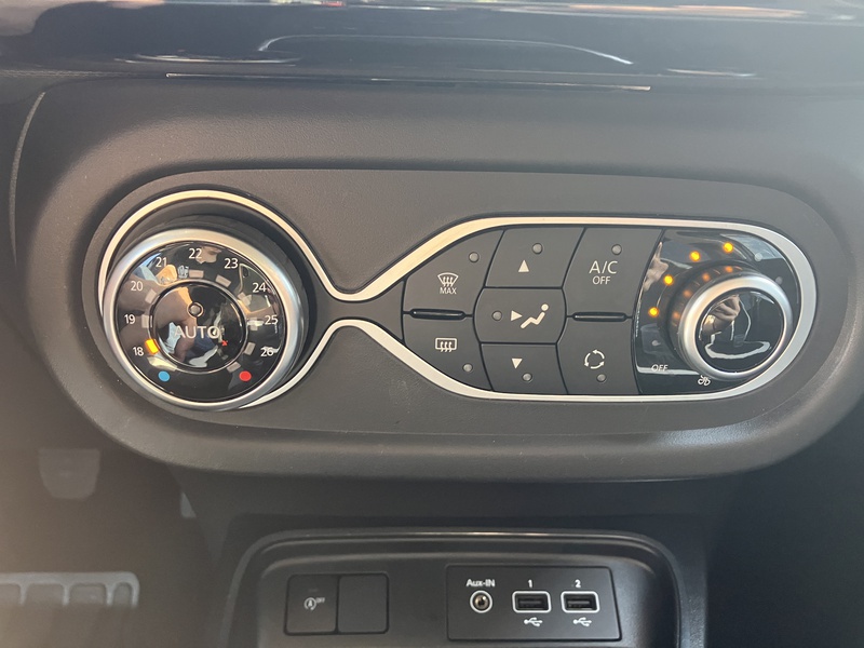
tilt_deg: -28.0
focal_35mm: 28
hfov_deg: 63.4
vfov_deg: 49.7
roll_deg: -0.3
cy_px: 324
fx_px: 699
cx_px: 432
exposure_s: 1/58
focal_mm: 3.99
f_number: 1.8
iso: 125
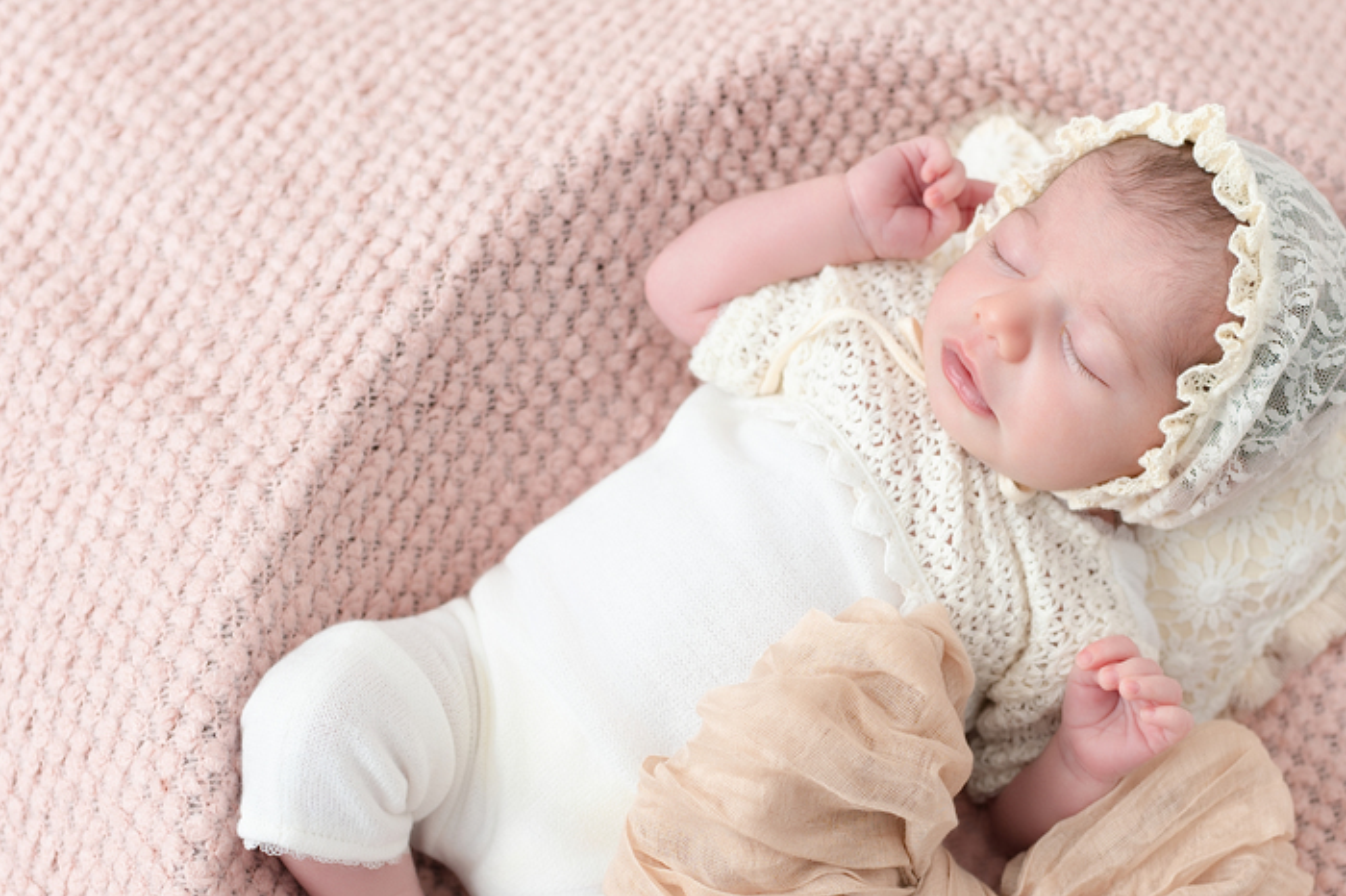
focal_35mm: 60
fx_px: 2242
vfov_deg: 22.5
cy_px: 636
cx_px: 908
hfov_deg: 33.1
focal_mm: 35
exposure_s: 1/200
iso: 100
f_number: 3.2
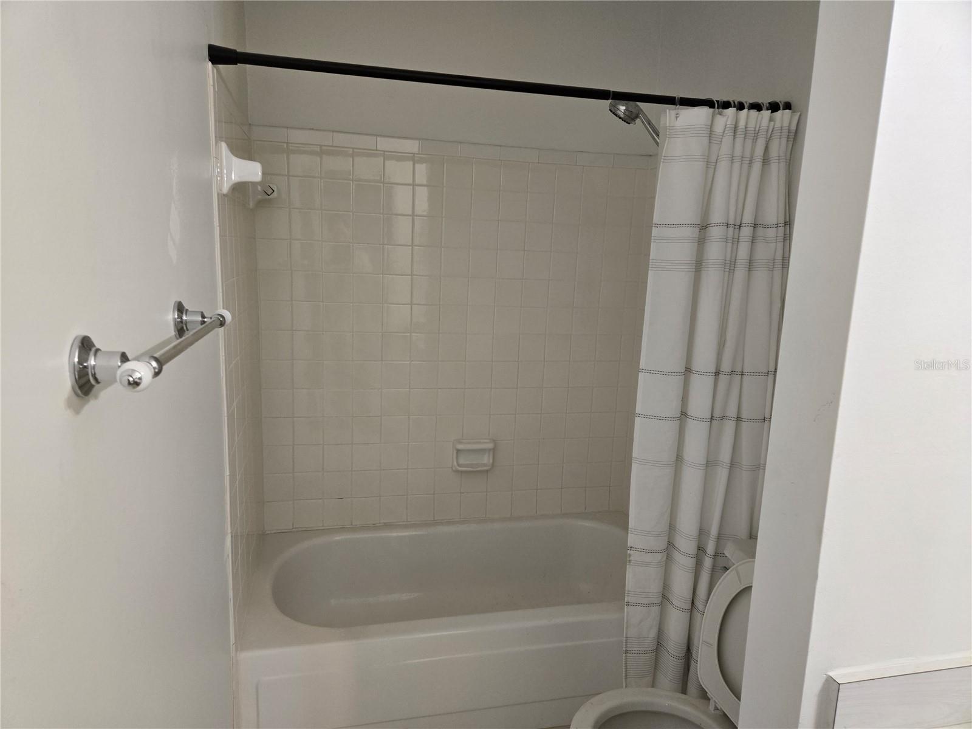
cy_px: 364
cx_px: 486
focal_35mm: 23
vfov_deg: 58.9
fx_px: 646
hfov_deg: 73.9
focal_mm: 5.4
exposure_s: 1/120
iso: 400
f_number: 1.8
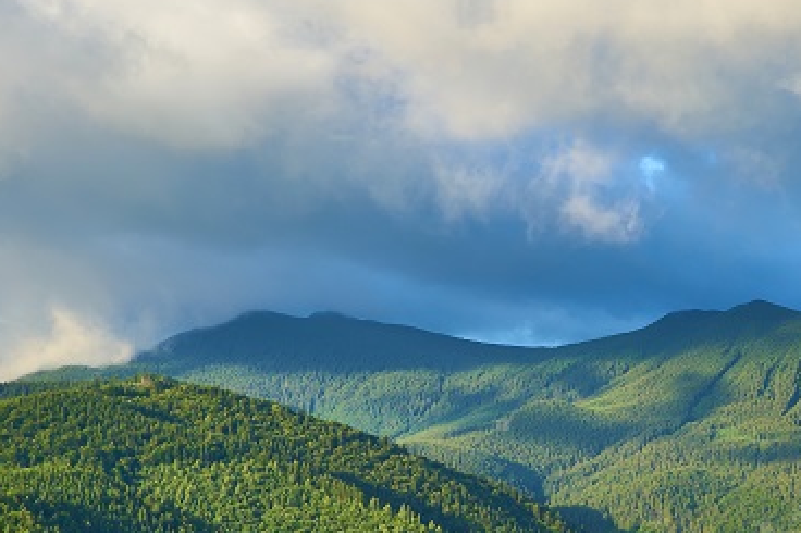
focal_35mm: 87
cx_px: 681
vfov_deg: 15.7
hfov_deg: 22.9
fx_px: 1935
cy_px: 360
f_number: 7.1
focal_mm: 40
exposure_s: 1/125
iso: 100
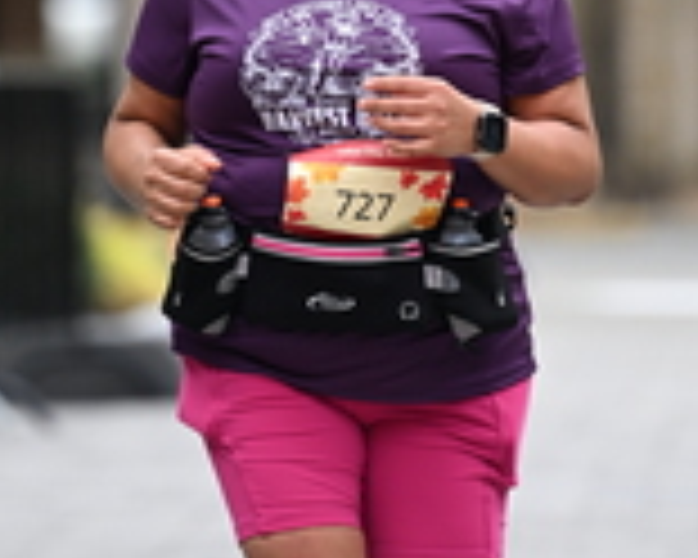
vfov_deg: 2.3
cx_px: 381
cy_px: -112
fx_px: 13758
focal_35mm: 666
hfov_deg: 2.9
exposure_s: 1/1600
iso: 640
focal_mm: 200
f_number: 2.8
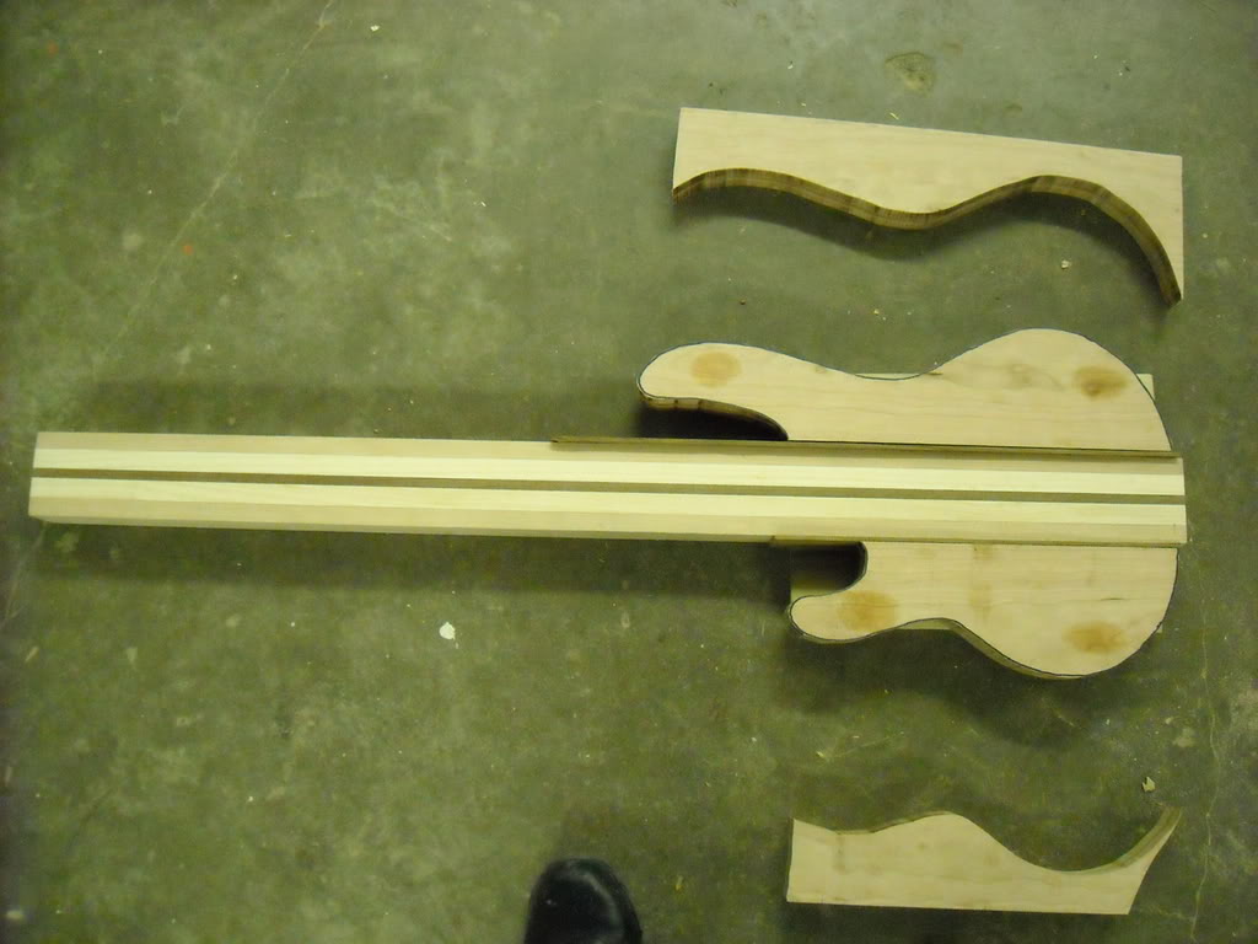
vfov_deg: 40.7
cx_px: 629
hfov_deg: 52.6
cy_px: 472
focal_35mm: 35
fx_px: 1272
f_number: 2.8
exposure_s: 1/27
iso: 800
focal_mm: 5.7
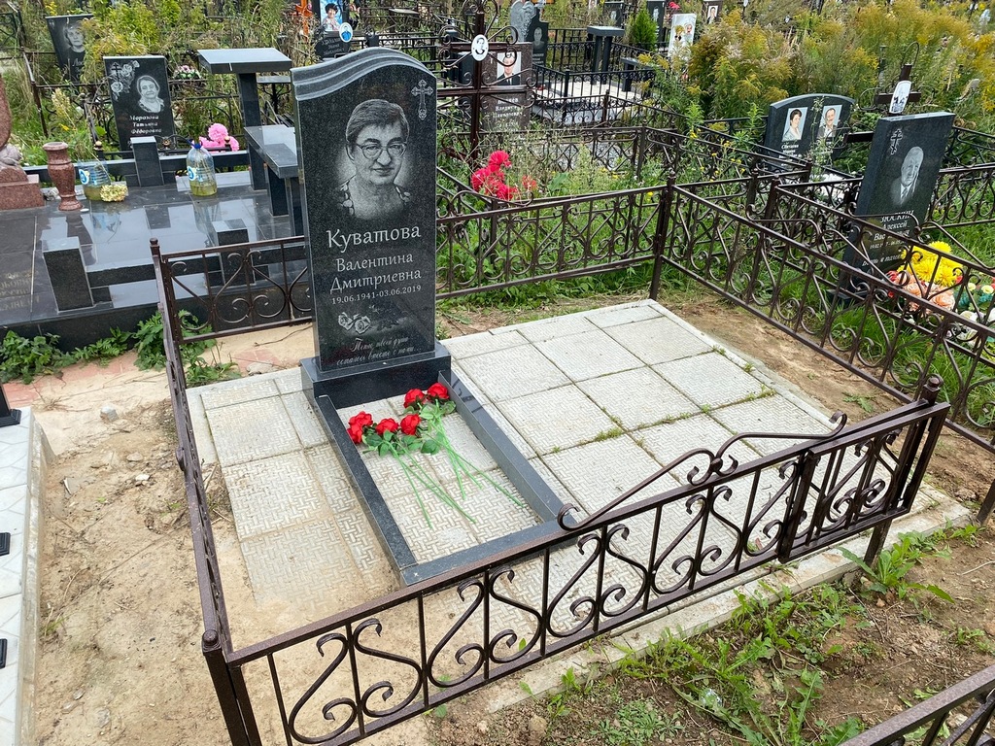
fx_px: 747
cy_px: 373
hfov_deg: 67.3
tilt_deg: -29.3
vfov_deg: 53.1
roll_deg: -3.4
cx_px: 498
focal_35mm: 26
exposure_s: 1/877
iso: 32
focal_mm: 4.25
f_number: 1.8
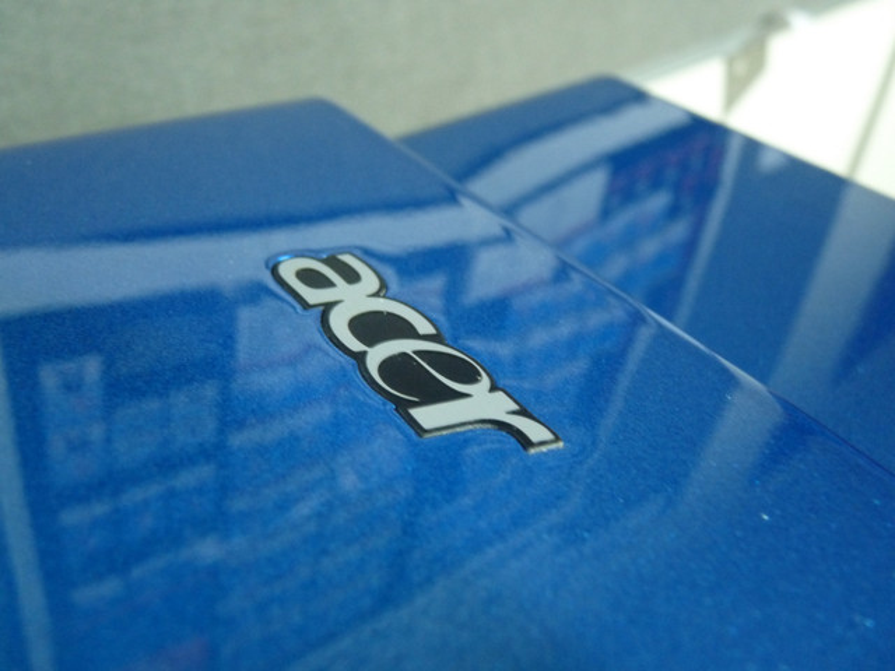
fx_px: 698
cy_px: 336
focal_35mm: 27
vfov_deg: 51.4
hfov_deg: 65.3
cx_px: 448
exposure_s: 1/3.2
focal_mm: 4.8
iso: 400
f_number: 2.8
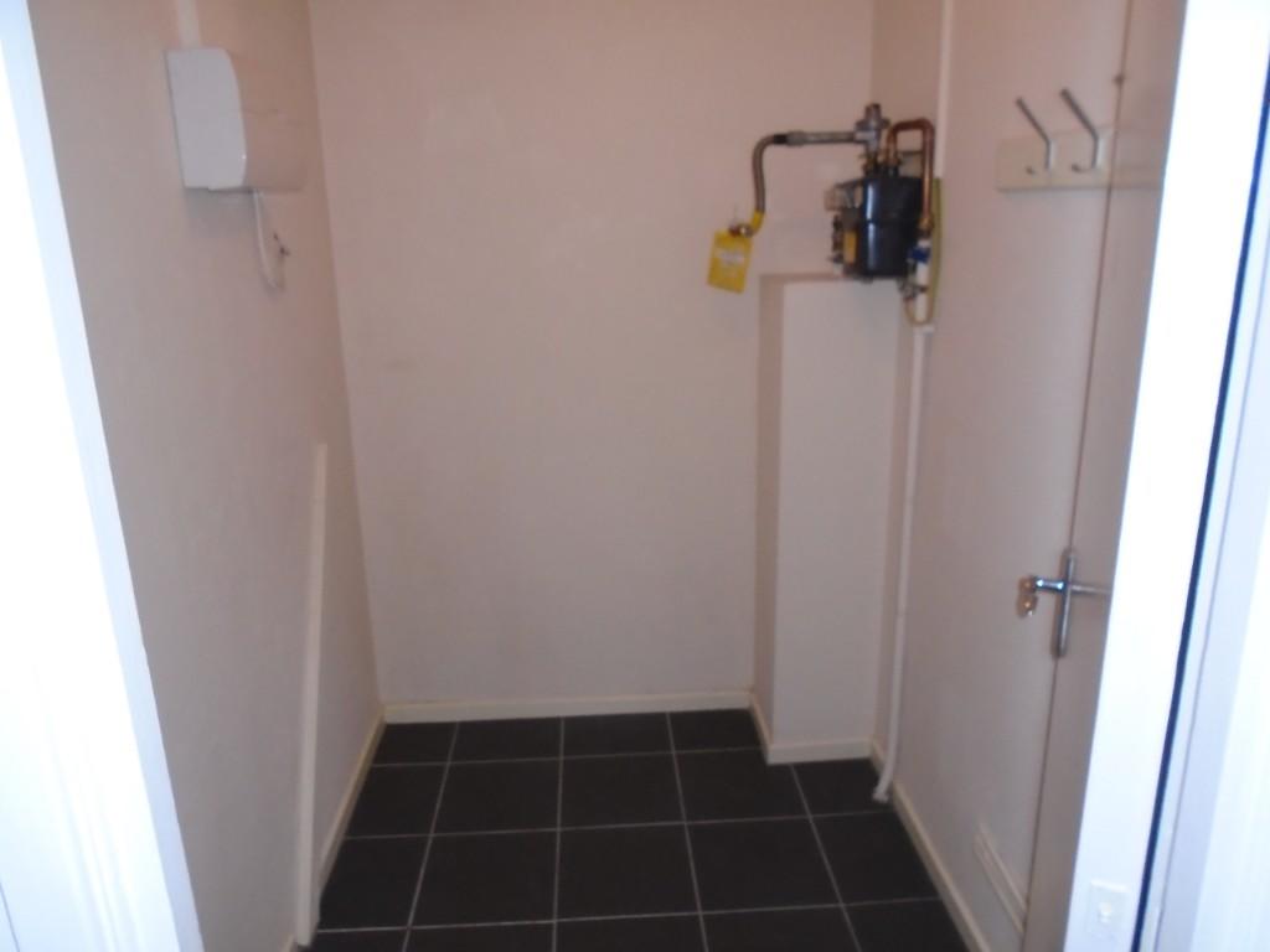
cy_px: 476
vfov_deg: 53.1
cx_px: 635
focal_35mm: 26
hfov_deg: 67.3
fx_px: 954
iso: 320
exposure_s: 1/30
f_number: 3.2
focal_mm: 4.6
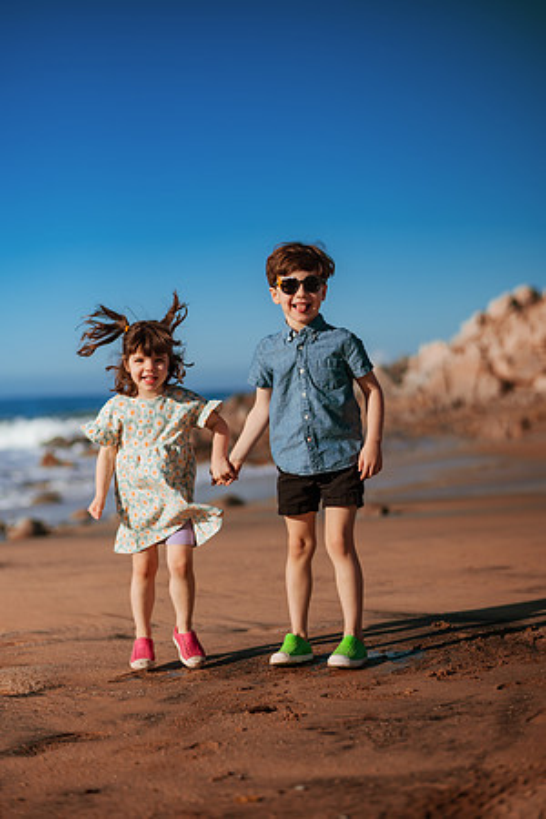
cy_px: 410
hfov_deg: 23.4
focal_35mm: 58
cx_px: 273
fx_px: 1319
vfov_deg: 34.5
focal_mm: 58
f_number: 2
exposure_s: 1/8000
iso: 50
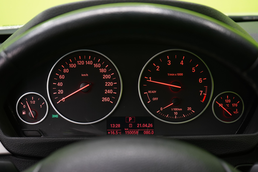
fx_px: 401
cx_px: 129
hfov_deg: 35.6
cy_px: 86
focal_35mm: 56
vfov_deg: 24.2
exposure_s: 1/25
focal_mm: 56
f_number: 5.6
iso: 1250
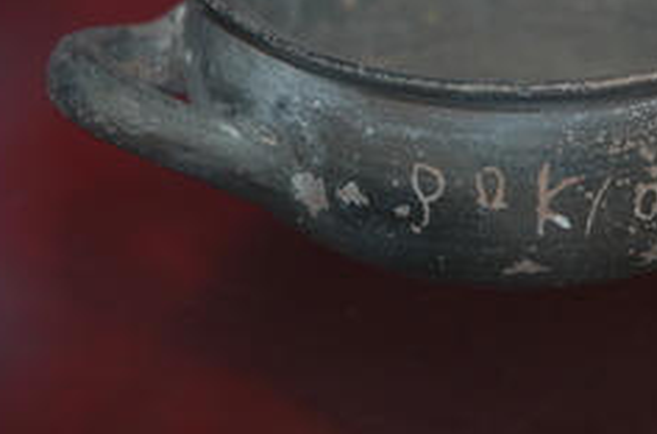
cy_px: 61
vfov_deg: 7.0
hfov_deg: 10.5
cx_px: 507
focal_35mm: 196
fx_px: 3567
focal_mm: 70
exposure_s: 1/60
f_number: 4.5
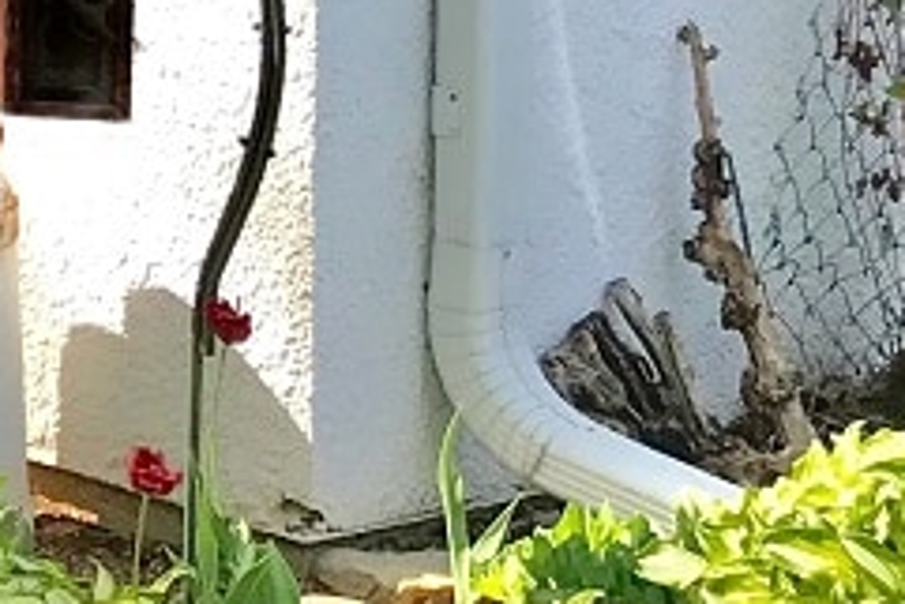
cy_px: -754
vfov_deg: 7.7
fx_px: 4251
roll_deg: -1.3
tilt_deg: +4.7
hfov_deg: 11.1
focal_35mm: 169
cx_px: -897
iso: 20
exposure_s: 1/618
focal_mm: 3.99
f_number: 1.8
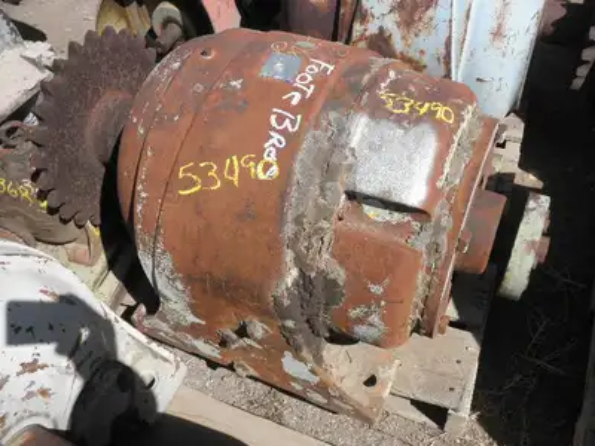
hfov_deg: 52.6
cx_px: 298
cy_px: 223
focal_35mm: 35
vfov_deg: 40.7
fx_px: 602
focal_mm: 6.1
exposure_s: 1/125
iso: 64
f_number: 9.1
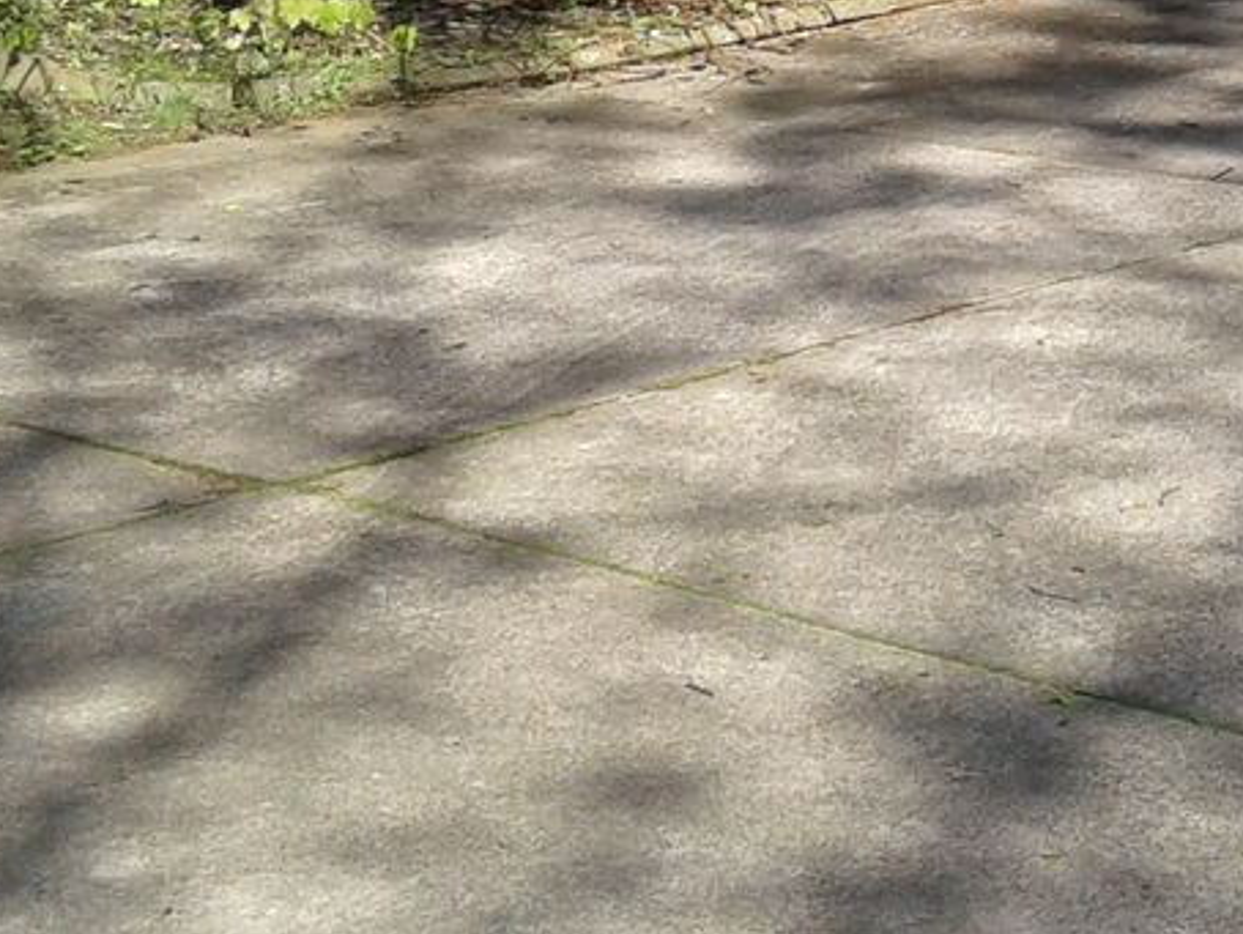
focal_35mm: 109
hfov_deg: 17.3
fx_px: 3916
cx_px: 1465
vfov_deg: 13.0
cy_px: -393
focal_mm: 3.3
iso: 50
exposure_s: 1/796
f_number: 2.2
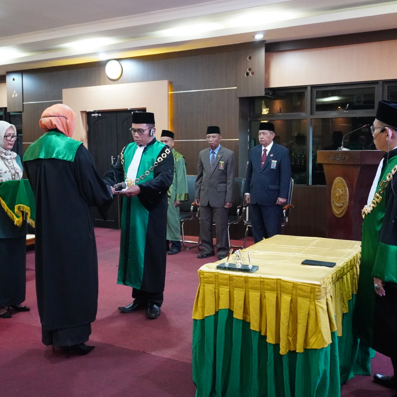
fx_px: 506
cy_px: 195
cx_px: 185
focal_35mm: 39
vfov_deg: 42.8
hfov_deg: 42.8
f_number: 4
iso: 6400
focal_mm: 20
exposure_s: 1/100
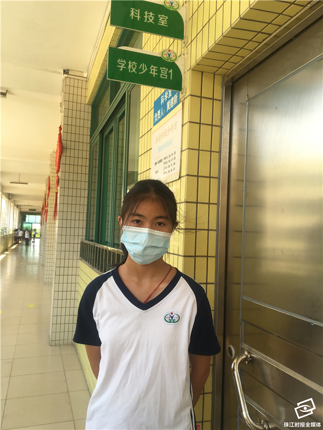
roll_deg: -2.4
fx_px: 361
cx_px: 162
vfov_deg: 61.6
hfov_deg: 48.3
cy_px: 215
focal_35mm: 29
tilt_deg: +2.4
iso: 25
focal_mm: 4.15
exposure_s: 1/306
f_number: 2.2
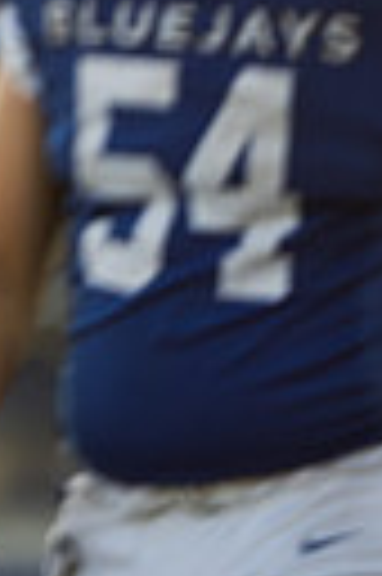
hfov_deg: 1.0
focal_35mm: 1358
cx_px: -786
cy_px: -516
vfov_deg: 1.5
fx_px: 21672
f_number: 2.8
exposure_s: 1/1250
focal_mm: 200
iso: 200
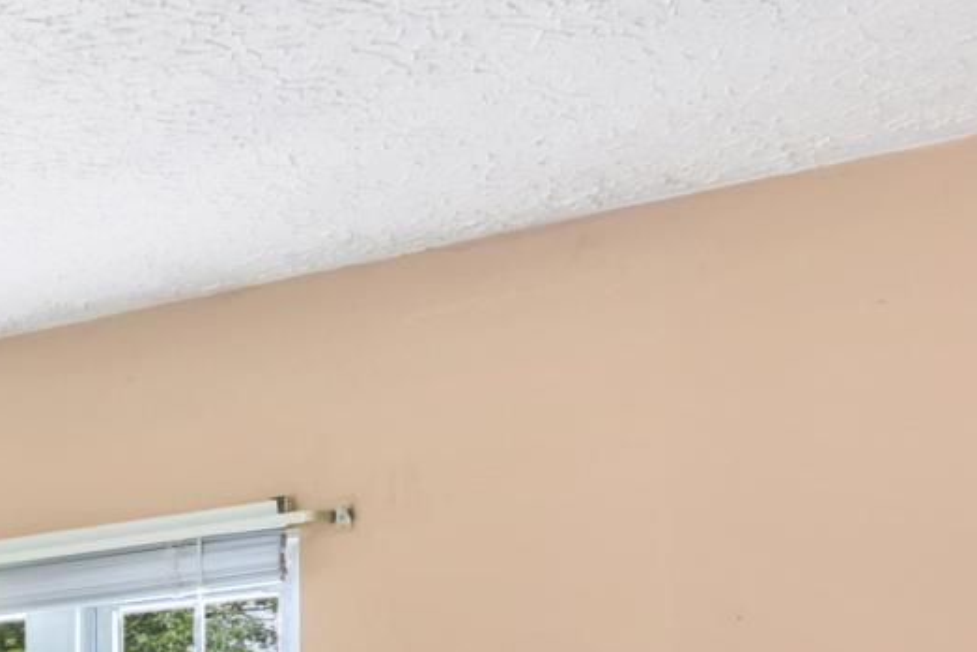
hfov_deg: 18.5
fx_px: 2334
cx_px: -777
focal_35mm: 86
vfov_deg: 15.1
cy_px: 869
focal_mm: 15
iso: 100
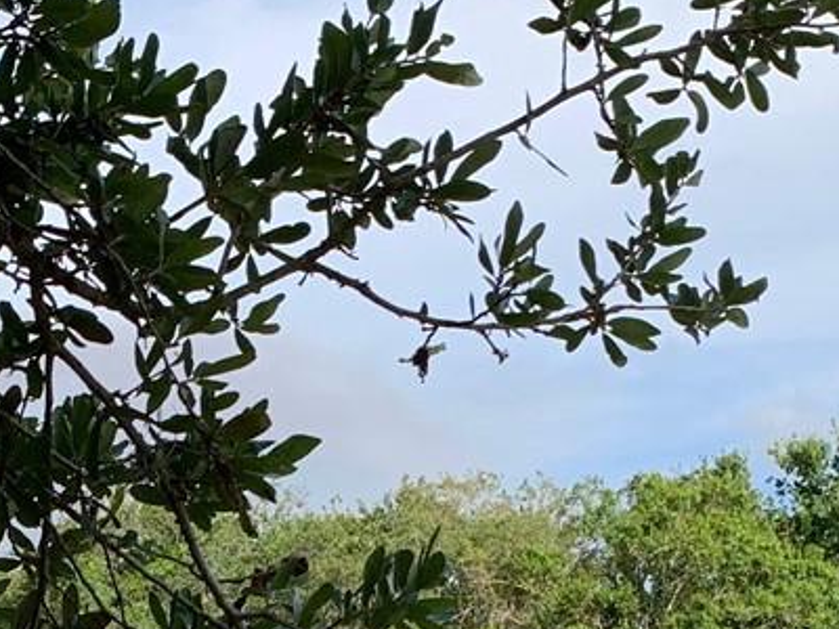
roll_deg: +0.2
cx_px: 275
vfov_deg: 13.2
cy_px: 1042
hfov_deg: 18.8
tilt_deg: -0.6
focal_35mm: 104
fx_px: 2521
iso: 25
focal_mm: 4.25
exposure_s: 1/1266
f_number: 1.8
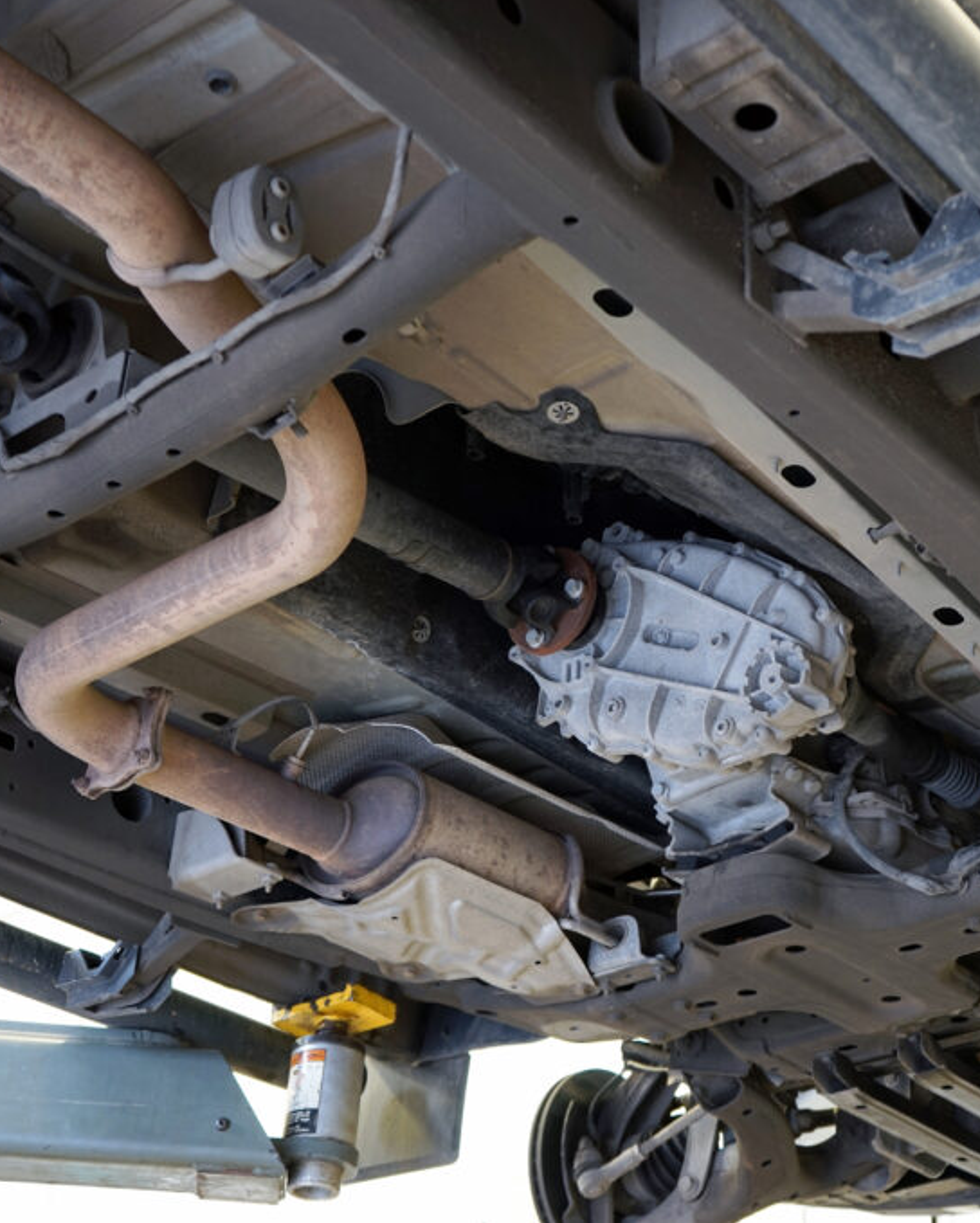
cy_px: 610
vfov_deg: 32.5
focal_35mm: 58
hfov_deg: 26.0
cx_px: 699
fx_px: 2101
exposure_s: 1/2
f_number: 4.5
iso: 100
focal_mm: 41
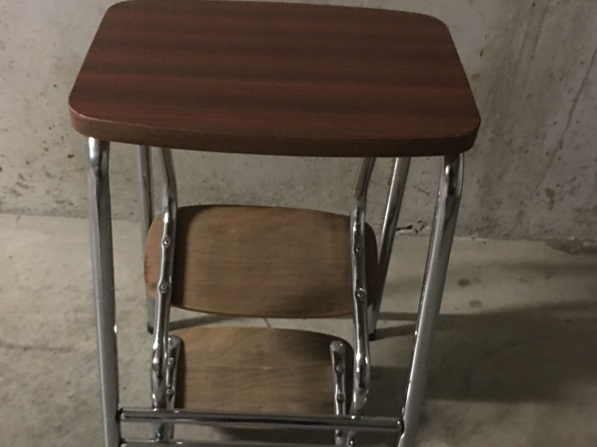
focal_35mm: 42
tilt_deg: -41.7
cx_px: 264
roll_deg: -0.8
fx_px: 724
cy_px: 287
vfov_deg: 34.1
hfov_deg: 44.7
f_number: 2.2
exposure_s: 1/4
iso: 160
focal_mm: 4.15
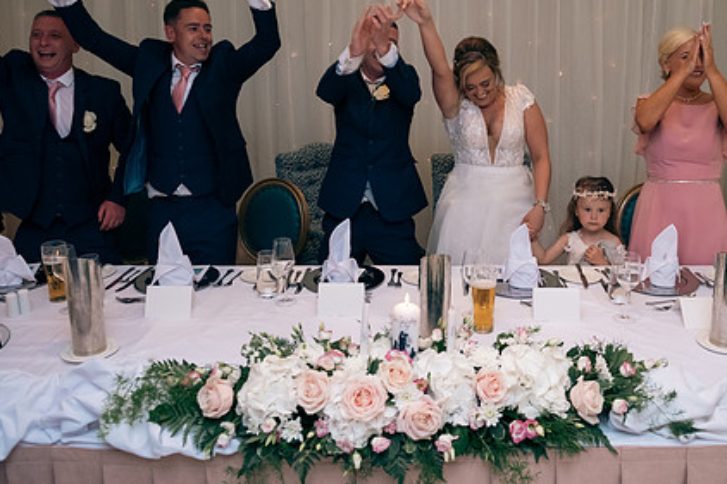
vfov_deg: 39.5
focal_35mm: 33
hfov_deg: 56.8
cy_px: 168
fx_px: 666
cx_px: 439
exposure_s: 1/160
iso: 640
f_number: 3.5
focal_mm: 24
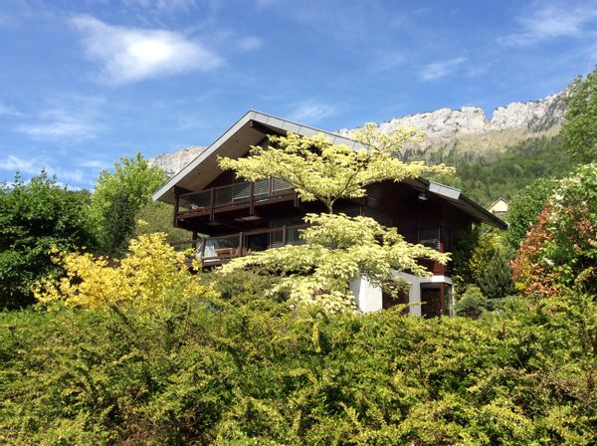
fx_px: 551
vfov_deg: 44.0
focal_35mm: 32
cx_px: 298
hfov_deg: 56.9
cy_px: 223
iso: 32
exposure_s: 1/894
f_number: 2.4
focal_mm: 3.3
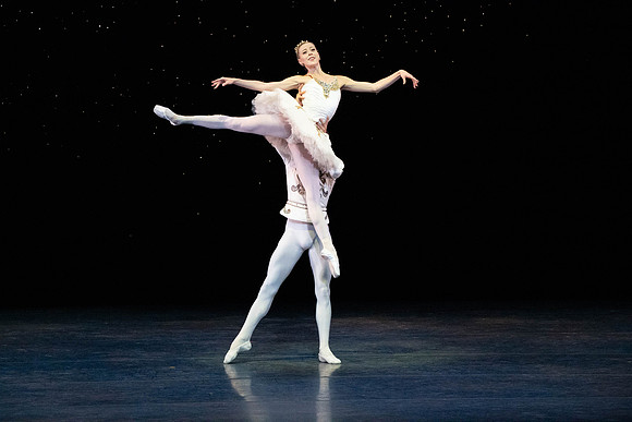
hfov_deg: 7.1
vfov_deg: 4.7
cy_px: 211
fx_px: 5110
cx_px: 316
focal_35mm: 291
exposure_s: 1/400
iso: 20000
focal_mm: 291
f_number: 11
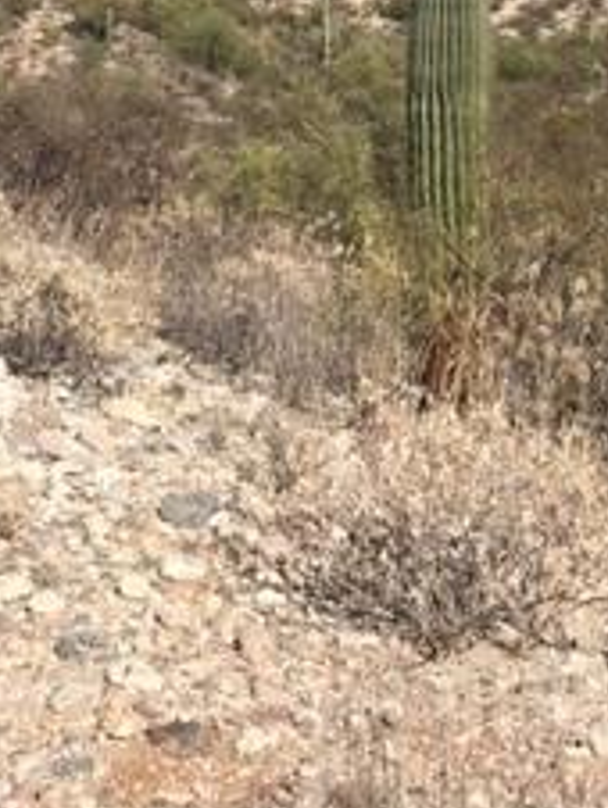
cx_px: 390
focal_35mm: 82
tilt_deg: +7.7
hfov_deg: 18.0
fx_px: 1917
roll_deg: +0.8
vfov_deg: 22.2
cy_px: -136
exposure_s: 1/2262
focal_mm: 4.15
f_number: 2.2
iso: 25
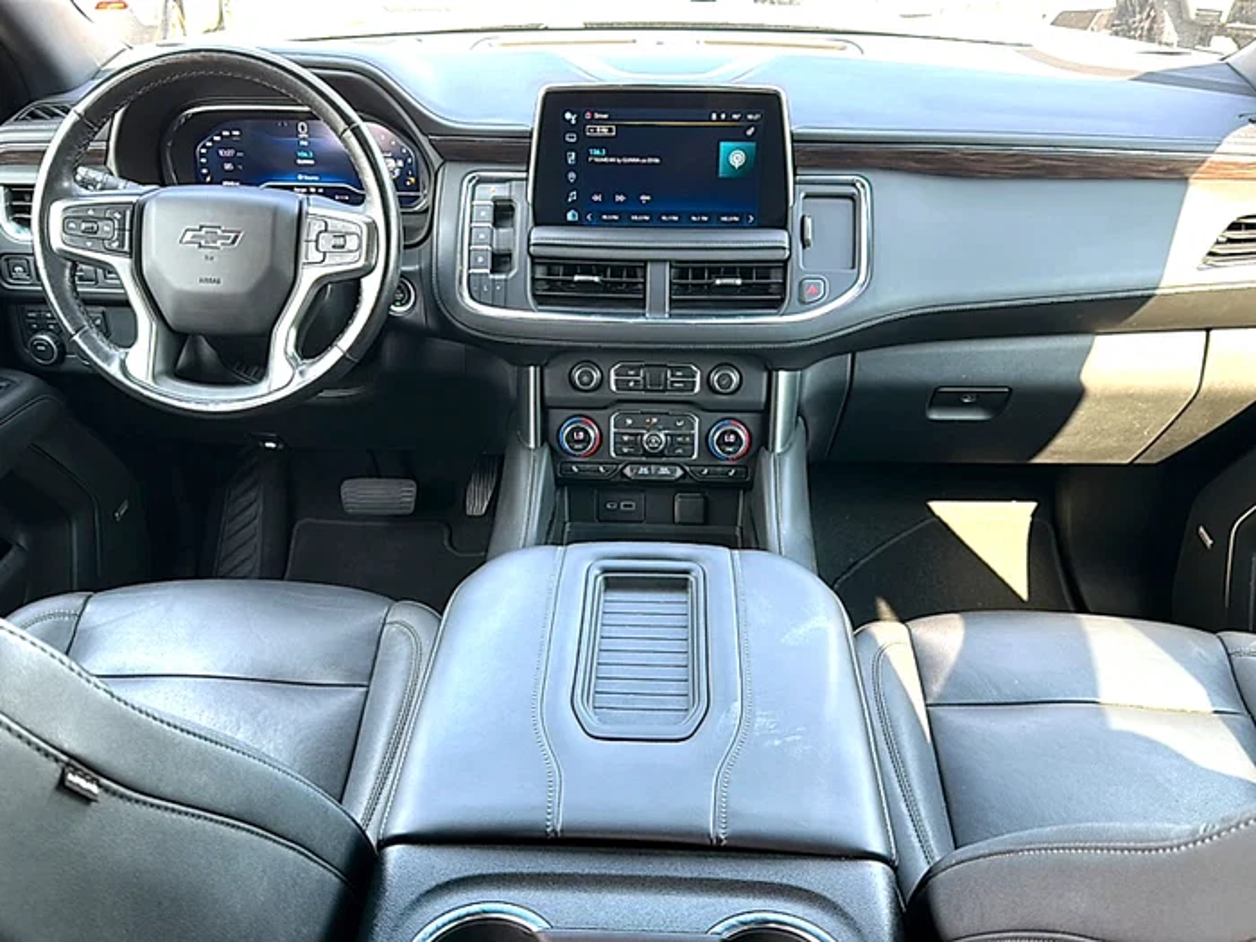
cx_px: 628
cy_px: 471
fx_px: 907
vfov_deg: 54.9
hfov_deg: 69.4
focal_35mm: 25
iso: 64
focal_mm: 6.86
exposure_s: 1/74
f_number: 1.78
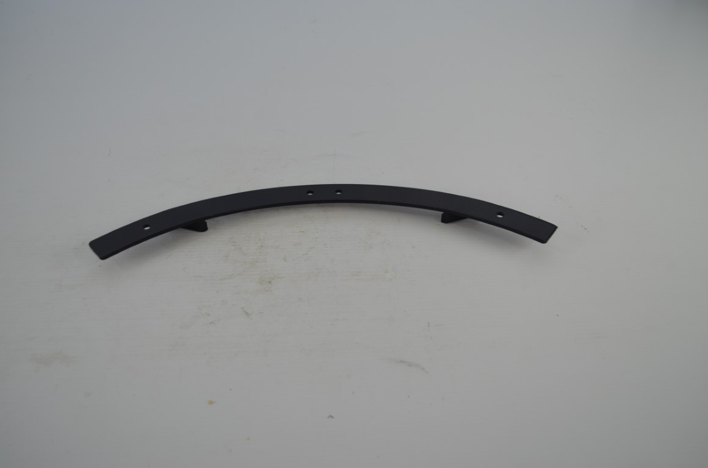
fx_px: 589
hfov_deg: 62.0
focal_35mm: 30
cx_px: 354
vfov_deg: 43.4
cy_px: 234
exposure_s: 1/80
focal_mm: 20
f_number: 4.5
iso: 400
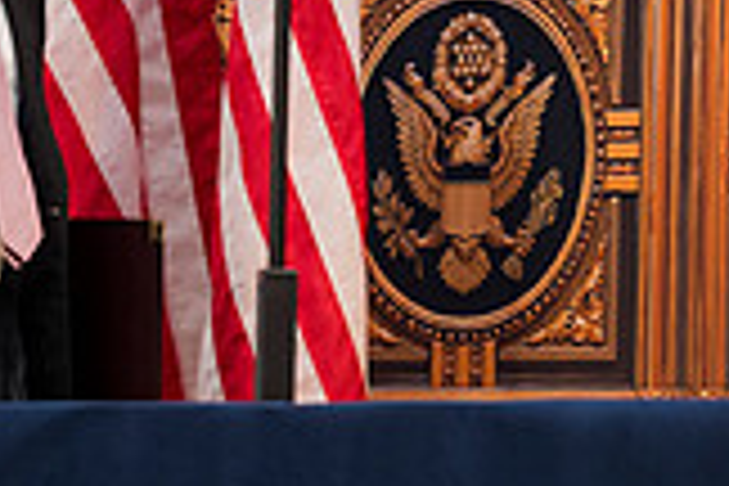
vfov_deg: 2.8
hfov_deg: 4.1
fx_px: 10084
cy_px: 119
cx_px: 130
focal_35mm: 498
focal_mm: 139
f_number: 4
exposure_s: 1/160
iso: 800
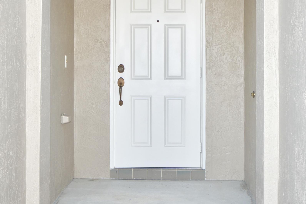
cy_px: 48
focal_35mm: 68
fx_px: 578
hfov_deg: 29.6
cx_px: 159
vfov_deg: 19.9
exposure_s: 1/60
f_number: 4.5
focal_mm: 24
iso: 100
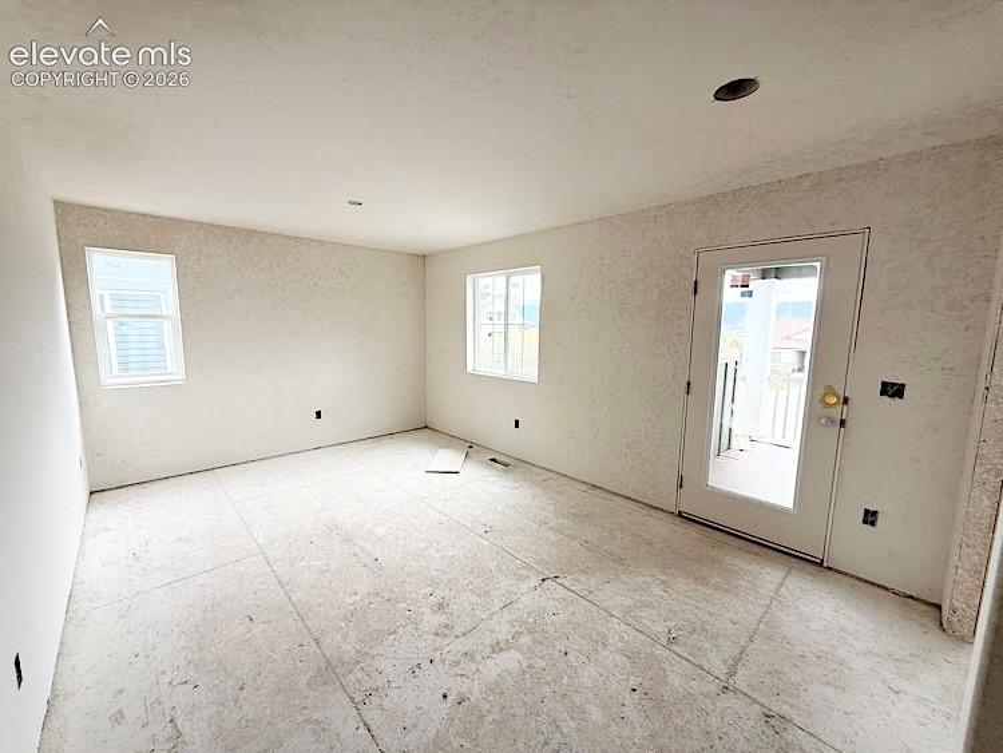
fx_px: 406
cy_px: 376
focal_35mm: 14
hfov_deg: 102.0
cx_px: 502
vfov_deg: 85.7
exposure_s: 1/101
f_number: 2.2
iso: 64
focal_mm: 2.22
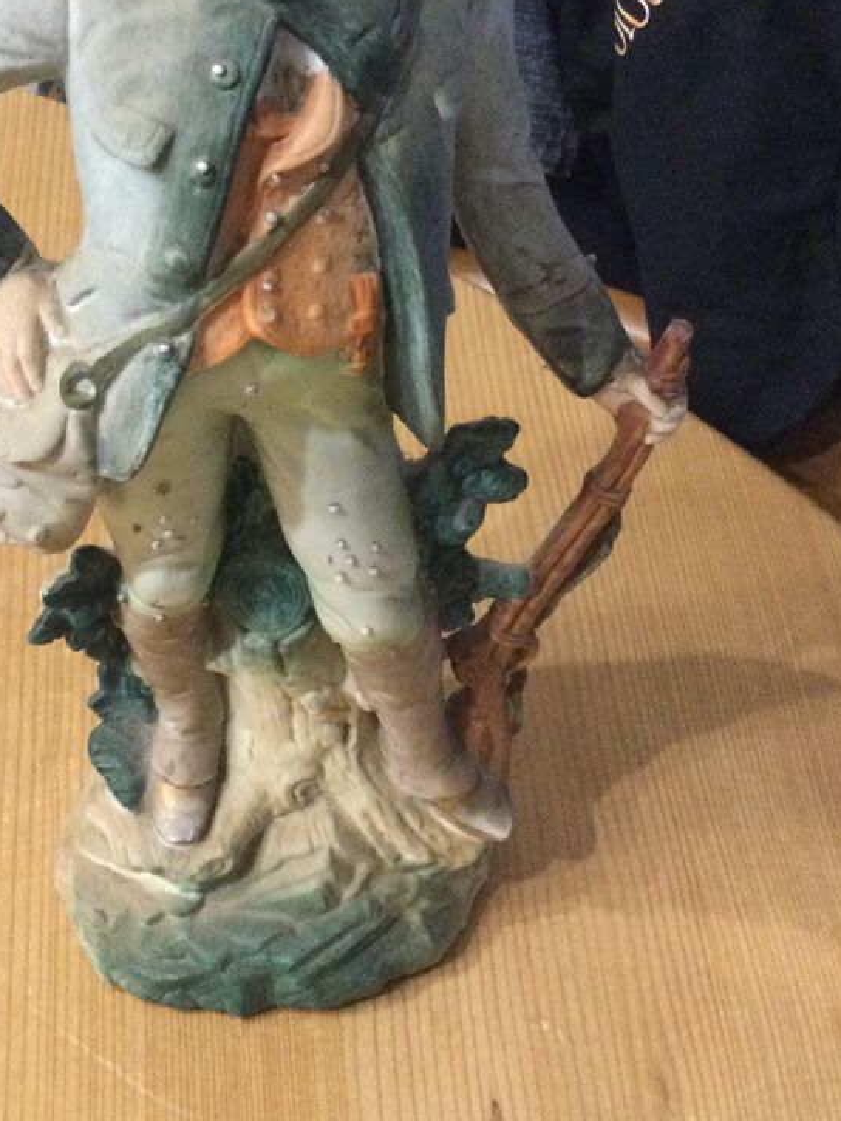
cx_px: 271
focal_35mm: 57
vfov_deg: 33.6
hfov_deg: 25.5
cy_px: 421
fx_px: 1846
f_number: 2.4
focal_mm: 3.3
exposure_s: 1/17
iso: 320
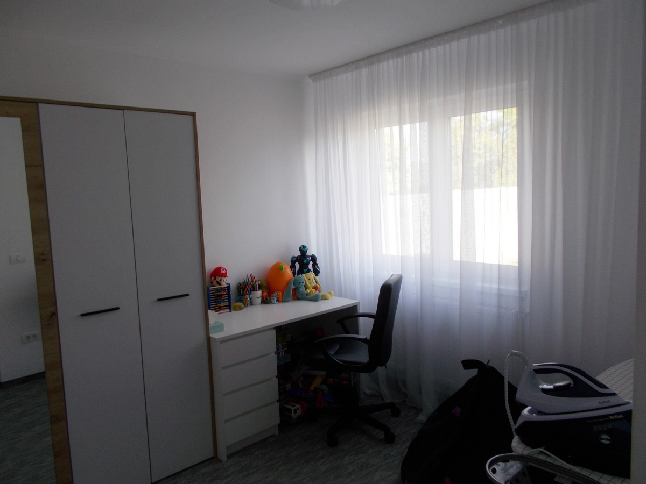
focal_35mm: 26
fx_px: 485
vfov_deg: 53.1
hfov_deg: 67.3
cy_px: 242
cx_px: 323
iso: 80
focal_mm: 4.6
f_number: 3.2
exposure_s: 1/50
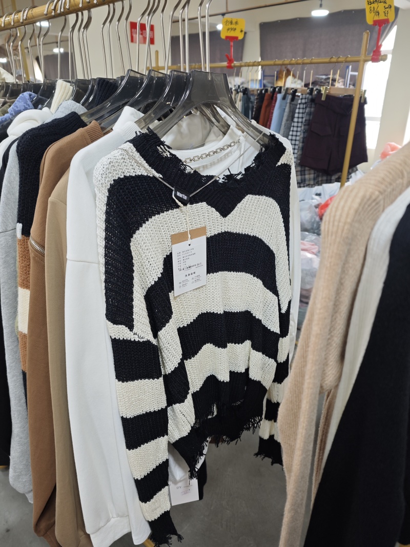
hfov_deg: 58.9
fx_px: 363
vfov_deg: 73.9
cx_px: 205
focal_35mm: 23
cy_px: 274
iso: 125
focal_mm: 6.55
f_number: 1.6
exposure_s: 1/58.3
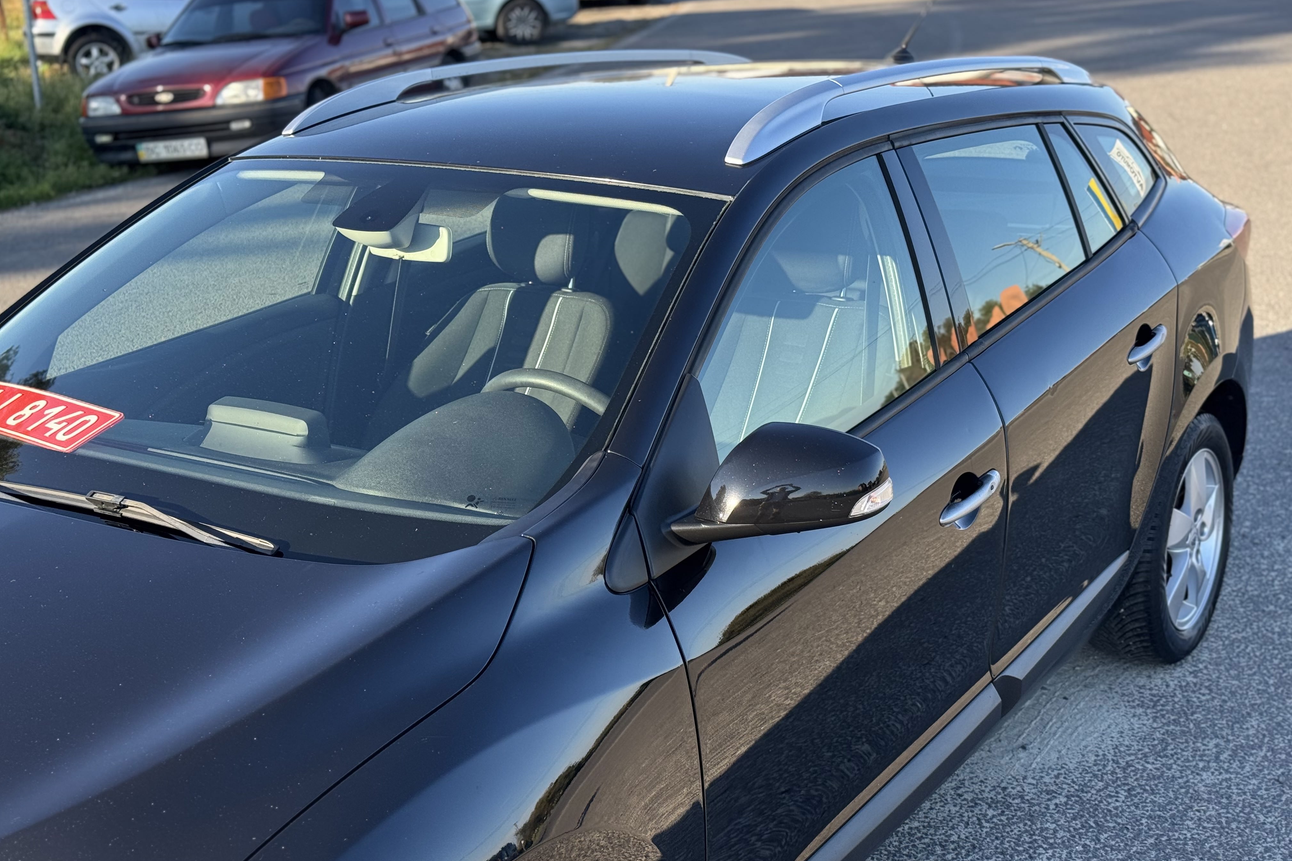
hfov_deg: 39.6
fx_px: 1794
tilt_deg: -16.3
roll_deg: +0.7
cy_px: 399
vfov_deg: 27.0
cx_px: 646
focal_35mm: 50
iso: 64
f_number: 1.78
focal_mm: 6.76
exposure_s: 1/1059
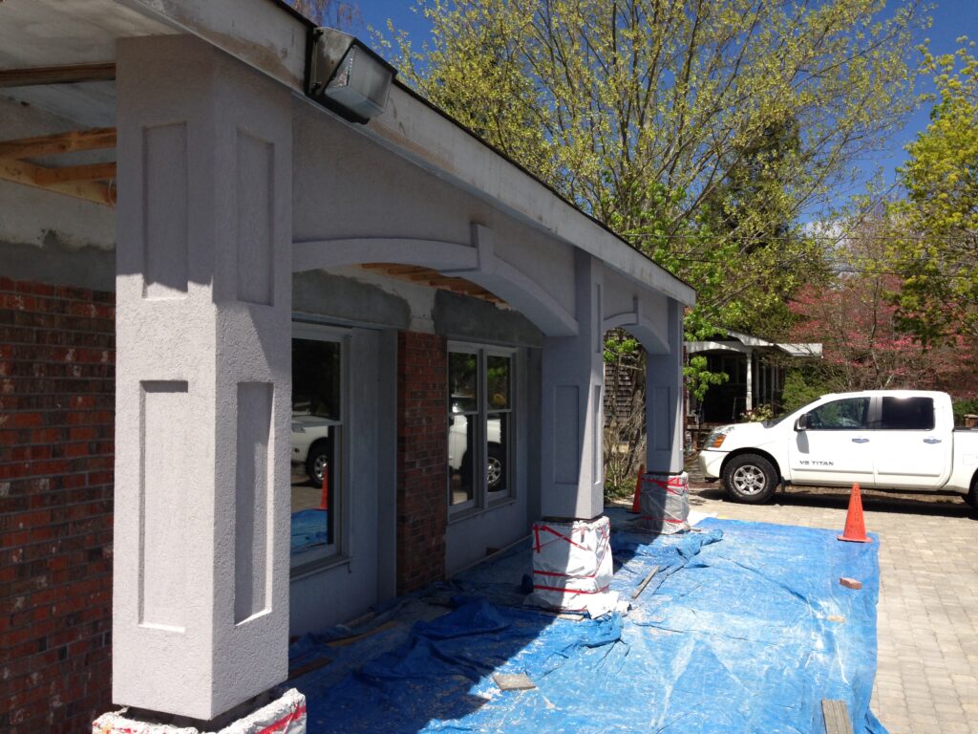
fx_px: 932
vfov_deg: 42.9
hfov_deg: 55.4
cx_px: 489
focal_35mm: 33
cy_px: 367
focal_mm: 4.13
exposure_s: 1/1550
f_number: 2.4
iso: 50
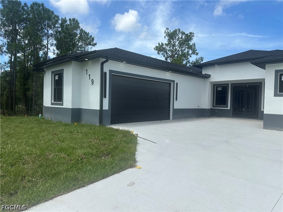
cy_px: 106
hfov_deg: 71.6
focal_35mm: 24
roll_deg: -0.6
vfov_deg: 56.8
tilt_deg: -1.7
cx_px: 142
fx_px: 196
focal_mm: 6.86
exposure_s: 1/5848
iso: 80
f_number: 1.78
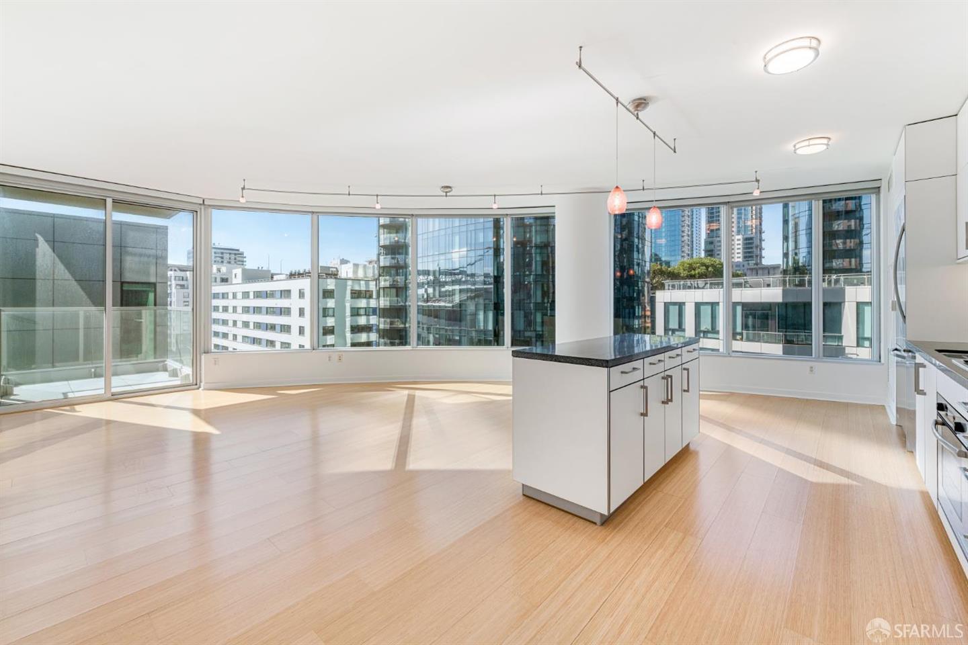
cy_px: 322
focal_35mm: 15
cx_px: 484
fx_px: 403
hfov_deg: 100.4
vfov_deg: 77.3
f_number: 10
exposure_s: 1/125
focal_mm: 15
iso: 500
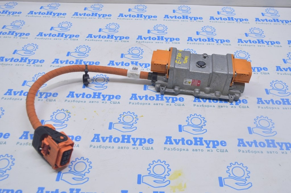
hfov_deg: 53.2
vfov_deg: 36.8
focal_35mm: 36
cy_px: 96
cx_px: 146
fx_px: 291
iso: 400
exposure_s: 1/25
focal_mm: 24
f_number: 5.6
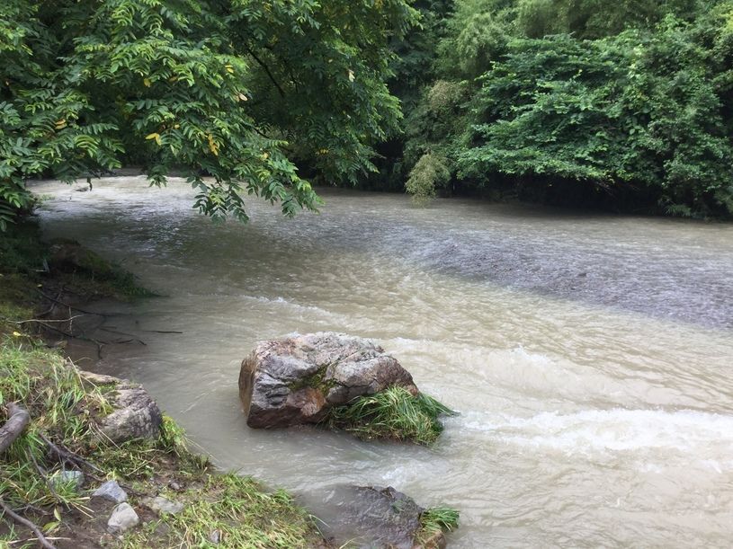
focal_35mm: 31
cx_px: 366
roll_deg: -0.7
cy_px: 274
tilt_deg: -12.5
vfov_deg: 45.4
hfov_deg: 58.4
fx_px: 656
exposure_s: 1/341
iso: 25
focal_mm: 3.3
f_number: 2.4
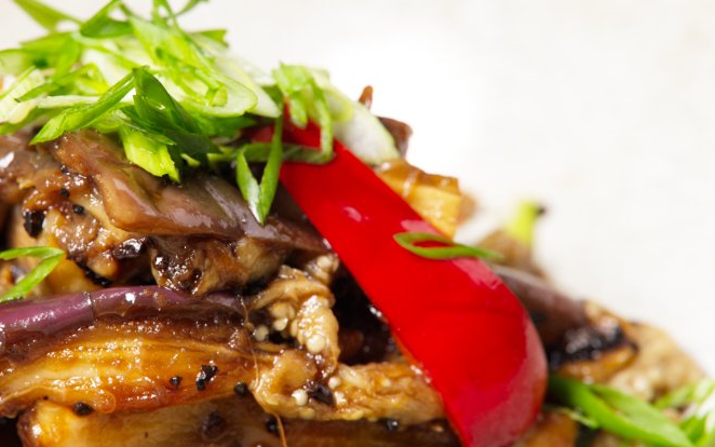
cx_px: 218
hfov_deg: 10.8
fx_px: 3781
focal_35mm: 194
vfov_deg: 6.8
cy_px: 196
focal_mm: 105
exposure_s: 1/1600
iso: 1000
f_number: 5.6
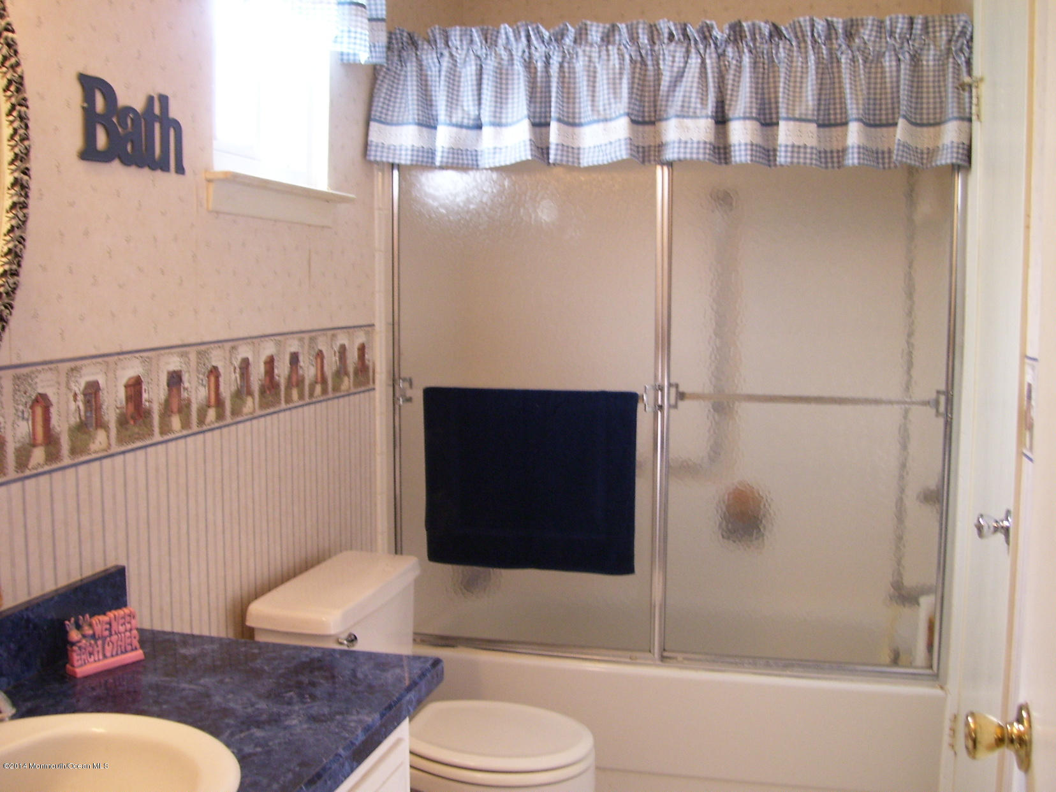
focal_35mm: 37
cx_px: 528
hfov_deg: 50.1
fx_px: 1129
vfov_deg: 38.7
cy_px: 396
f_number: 2.7
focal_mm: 6
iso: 125
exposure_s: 1/30
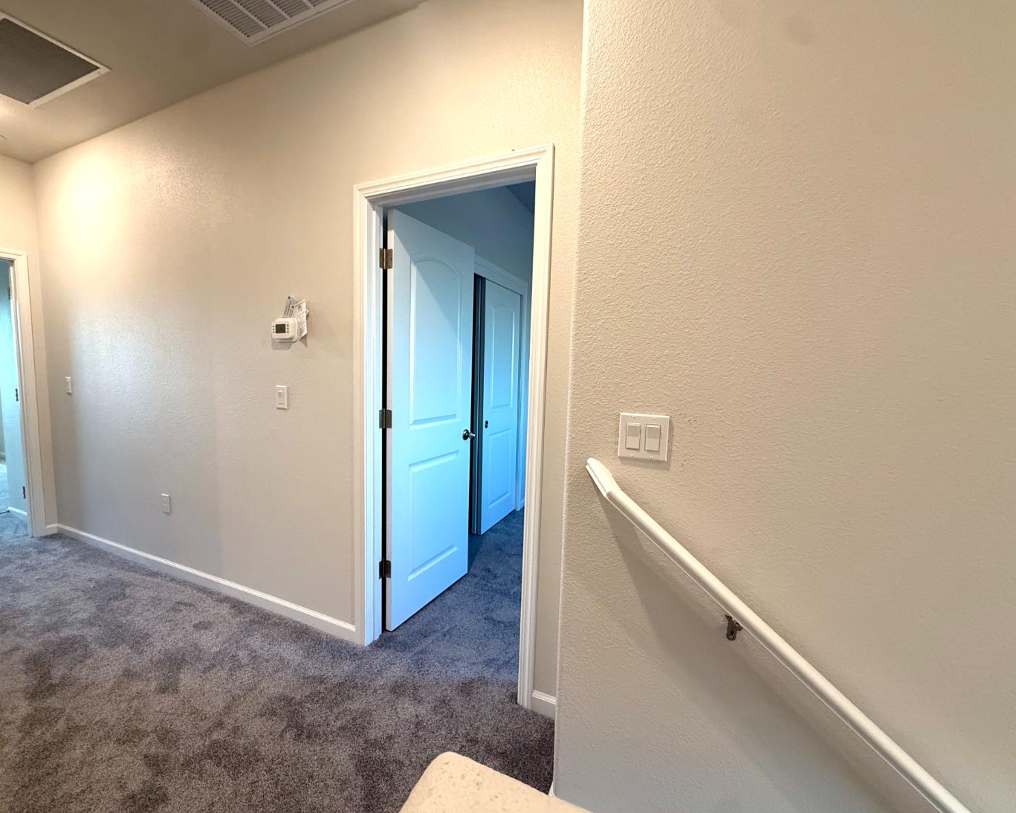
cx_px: 467
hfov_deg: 96.6
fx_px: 451
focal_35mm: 15
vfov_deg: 84.0
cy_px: 411
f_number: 2.2
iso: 320
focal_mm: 2.22
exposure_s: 1/120
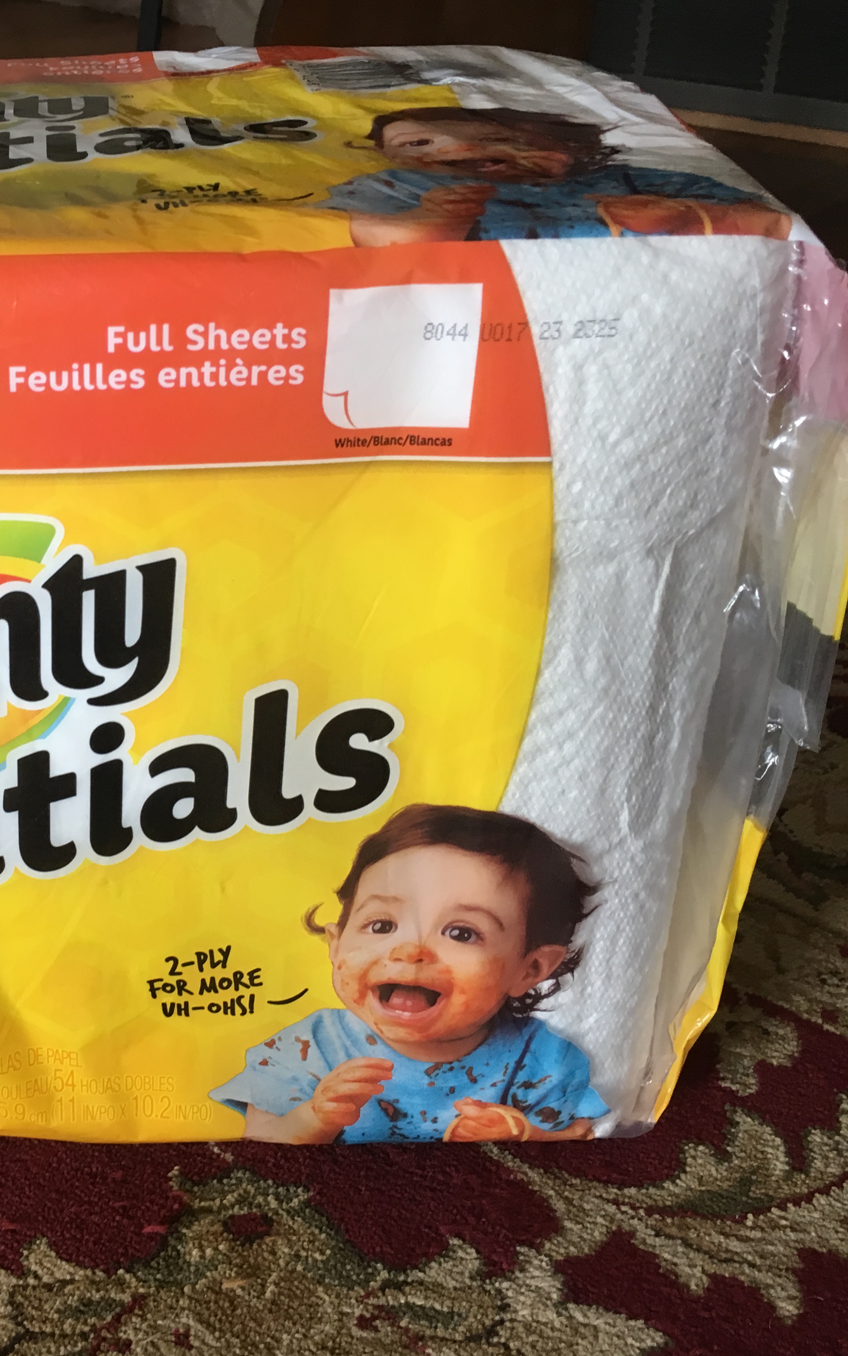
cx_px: 74
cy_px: 682
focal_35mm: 42
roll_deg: +0.3
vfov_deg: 47.2
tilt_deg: -29.9
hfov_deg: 29.2
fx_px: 1553
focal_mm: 4.15
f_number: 2.2
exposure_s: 1/30
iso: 80
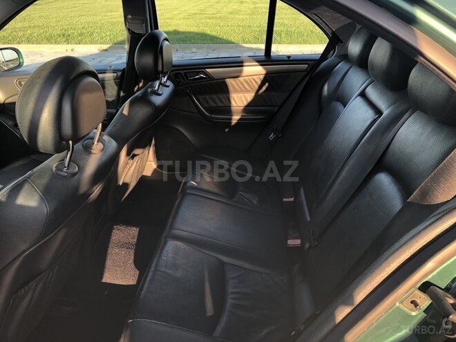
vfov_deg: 48.2
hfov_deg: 61.7
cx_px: 228
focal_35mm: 29
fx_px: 382
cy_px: 171
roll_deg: +0.0
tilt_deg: -27.4
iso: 50
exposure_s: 1/100
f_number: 1.8
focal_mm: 3.99
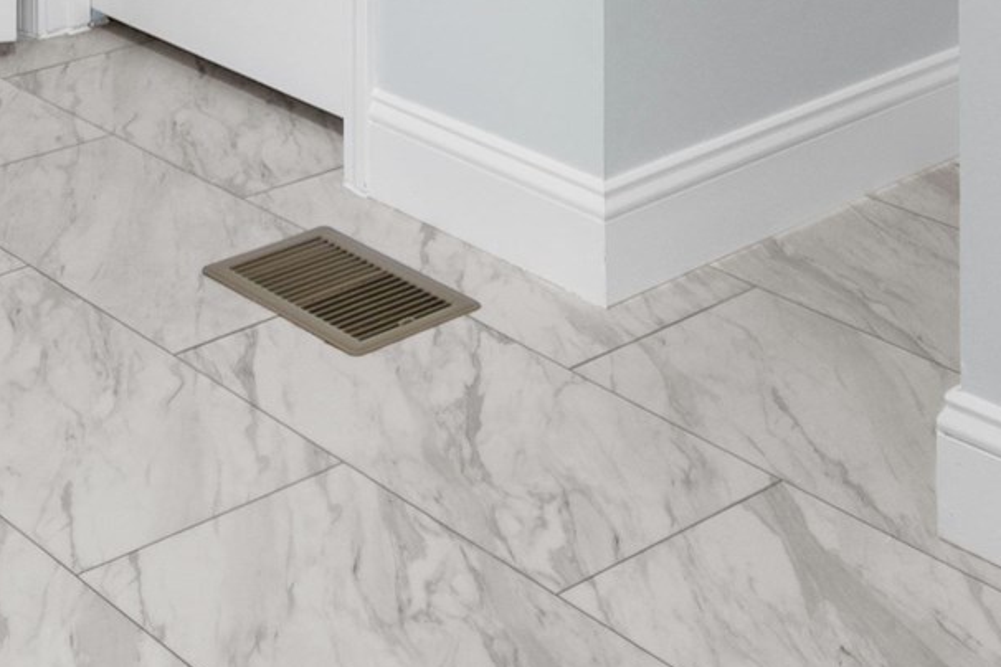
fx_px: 2113
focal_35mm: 76
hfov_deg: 26.7
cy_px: -778
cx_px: 499
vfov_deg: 14.2
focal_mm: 10
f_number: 4.5
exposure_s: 1/10
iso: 100
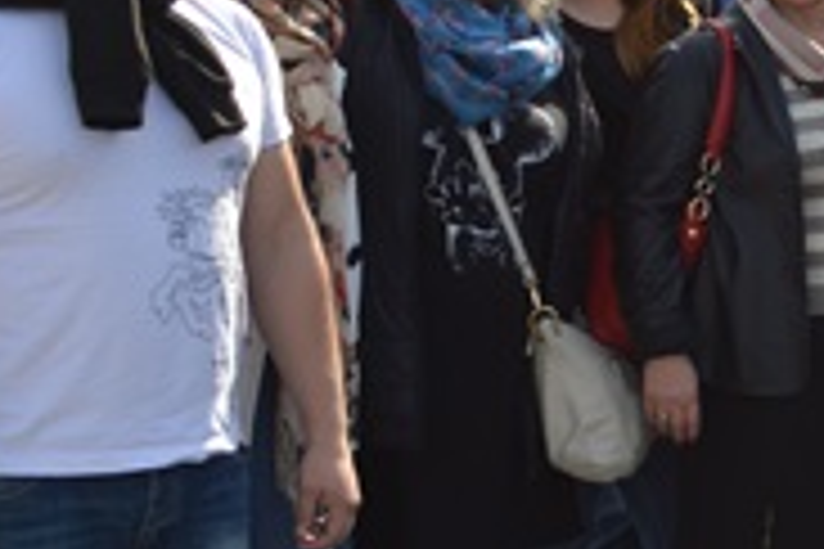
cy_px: 27
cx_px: 1427
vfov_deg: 10.4
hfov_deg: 14.1
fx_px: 2998
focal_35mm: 131
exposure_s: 1/160
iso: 100
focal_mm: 20
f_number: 6.3
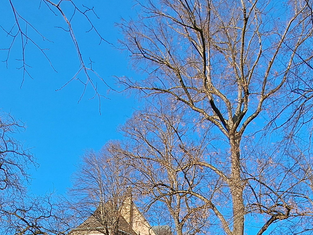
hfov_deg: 53.9
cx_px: 166
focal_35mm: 34
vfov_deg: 32.9
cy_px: 294
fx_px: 307
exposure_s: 1/634
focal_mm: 1.74
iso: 50
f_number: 2.2
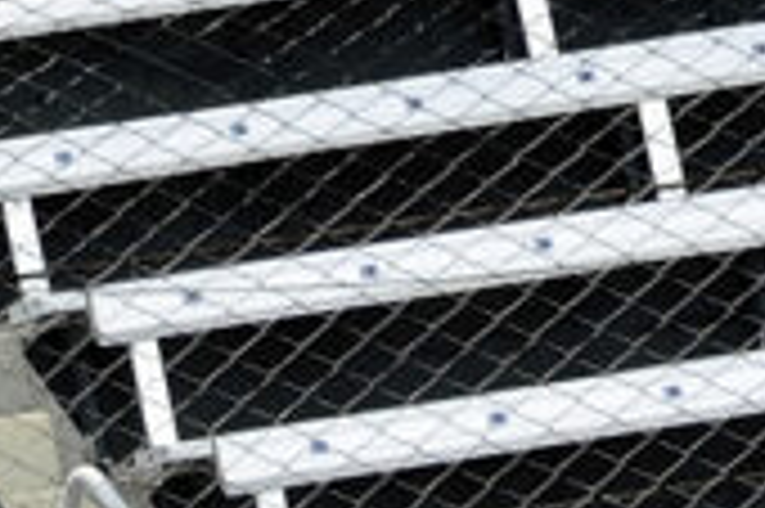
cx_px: -94
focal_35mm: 906
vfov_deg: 1.5
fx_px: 19234
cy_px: 1396
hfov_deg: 2.3
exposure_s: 1/60
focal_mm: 150
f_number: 16
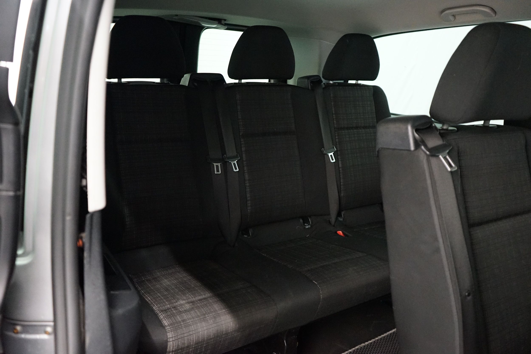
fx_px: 413
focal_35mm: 28
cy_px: 177
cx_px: 266
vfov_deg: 46.4
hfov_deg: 65.5
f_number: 3.5
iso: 6400
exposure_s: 1/40
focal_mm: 28
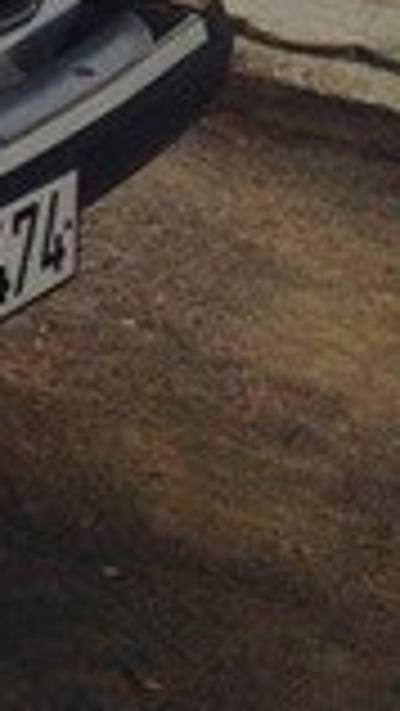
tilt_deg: -18.8
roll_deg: +1.7
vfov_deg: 13.8
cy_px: -191
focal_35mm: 150
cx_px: -1079
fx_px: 2825
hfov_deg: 6.7
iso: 50
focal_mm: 4.12
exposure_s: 1/60
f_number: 2.4
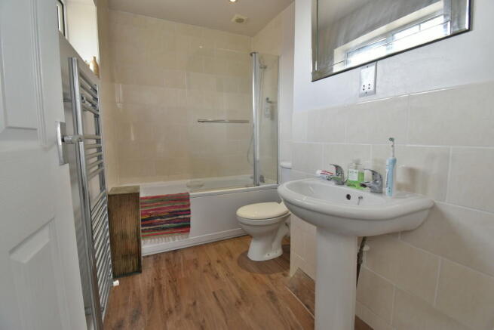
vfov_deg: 77.4
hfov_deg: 100.4
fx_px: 206
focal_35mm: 15
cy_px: 165
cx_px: 247
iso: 400
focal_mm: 10
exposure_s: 1/8
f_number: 8
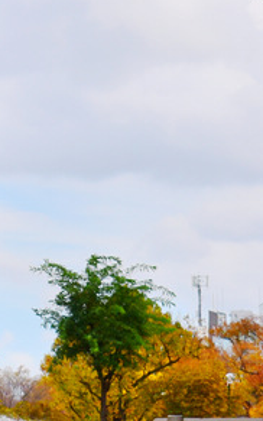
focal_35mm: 251
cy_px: 46
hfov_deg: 5.2
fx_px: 2877
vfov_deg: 8.3
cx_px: -98
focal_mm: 70
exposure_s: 1/640
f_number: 5.6
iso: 200
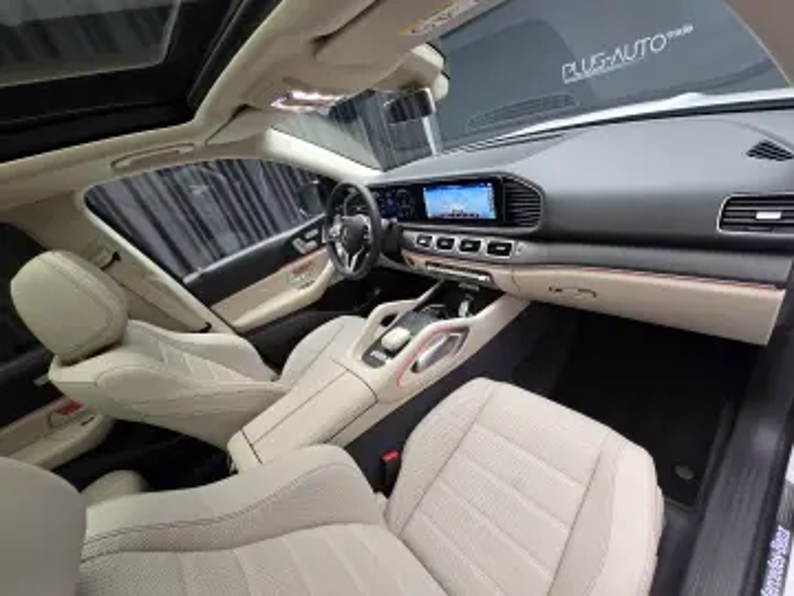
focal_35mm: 13
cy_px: 298
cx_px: 397
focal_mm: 2.2
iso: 160
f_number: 2.2
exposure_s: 1/52.5
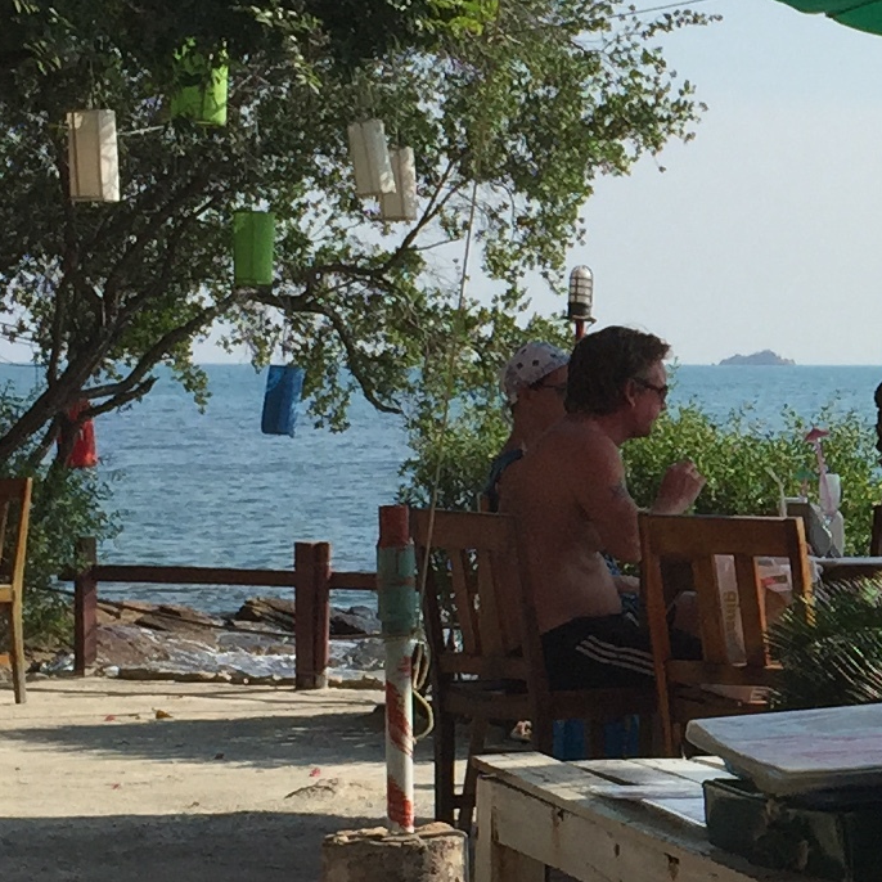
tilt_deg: -2.2
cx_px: 1263
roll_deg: -0.7
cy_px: 522
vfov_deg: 14.3
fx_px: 3517
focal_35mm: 122
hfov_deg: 13.6
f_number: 2.2
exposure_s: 1/2639
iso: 32
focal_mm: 4.15
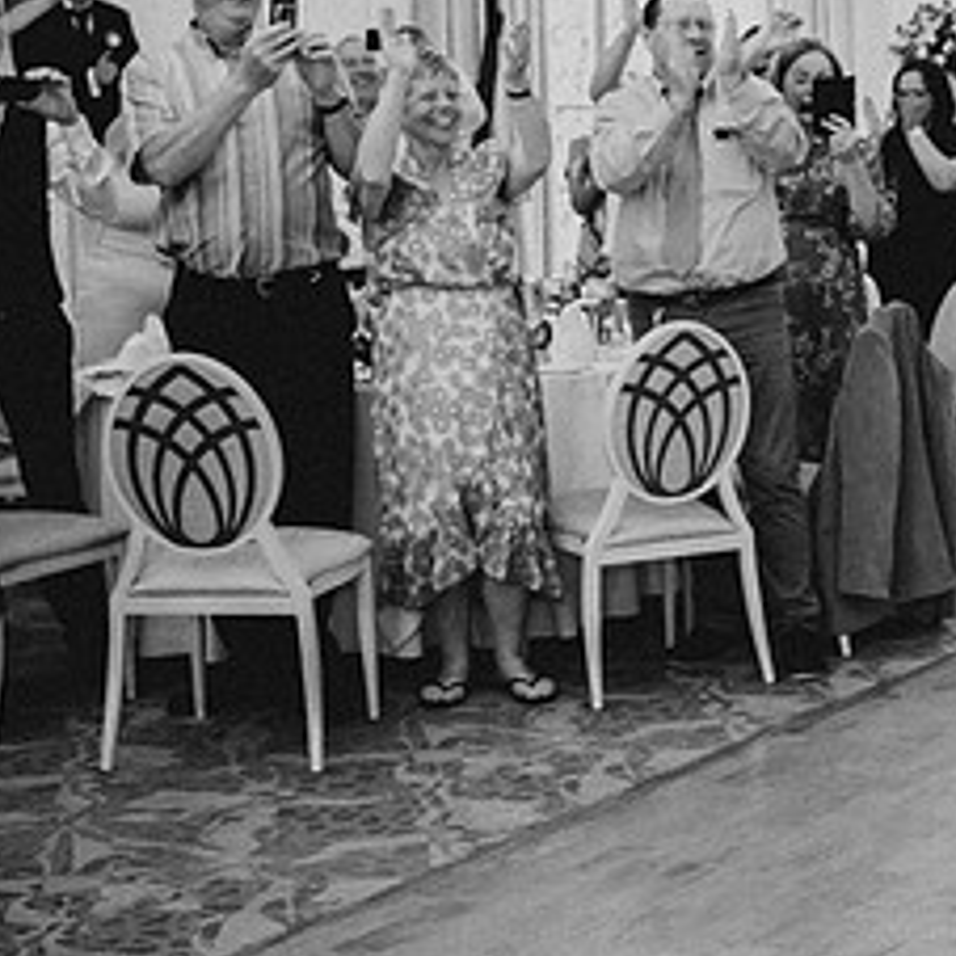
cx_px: 1154
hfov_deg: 21.2
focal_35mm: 76
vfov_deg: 22.7
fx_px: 2375
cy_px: 373
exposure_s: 1/125
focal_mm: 35
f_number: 2.8
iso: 1600
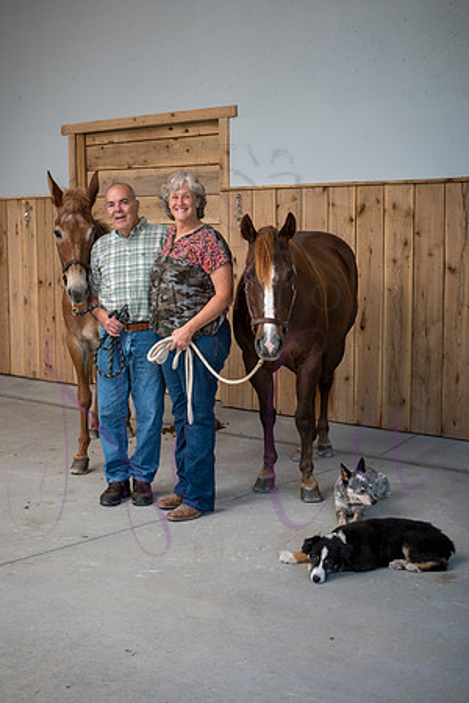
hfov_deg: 27.0
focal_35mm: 50
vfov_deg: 39.6
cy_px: 352
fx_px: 977
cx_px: 234
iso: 400
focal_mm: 50
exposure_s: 1/160
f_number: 9
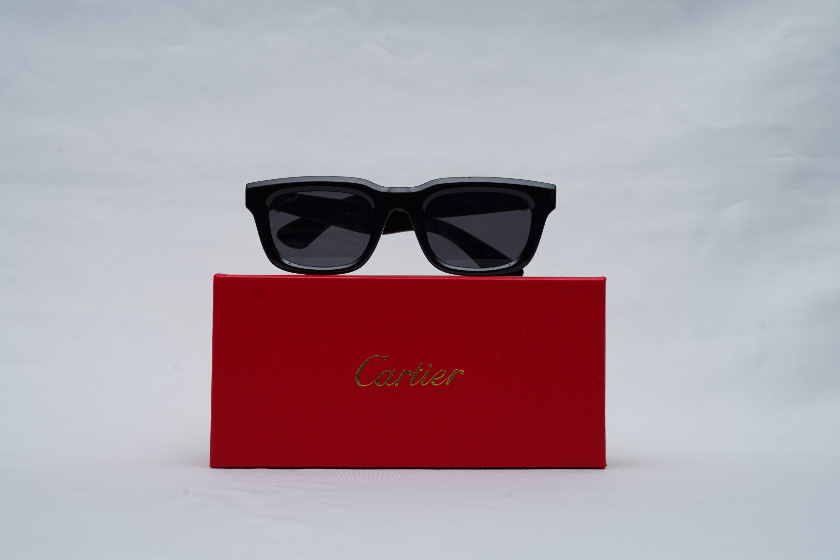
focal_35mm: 50
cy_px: 280
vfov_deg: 27.0
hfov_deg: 39.6
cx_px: 420
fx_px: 1167
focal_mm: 50
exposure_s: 1/160
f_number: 9
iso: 100
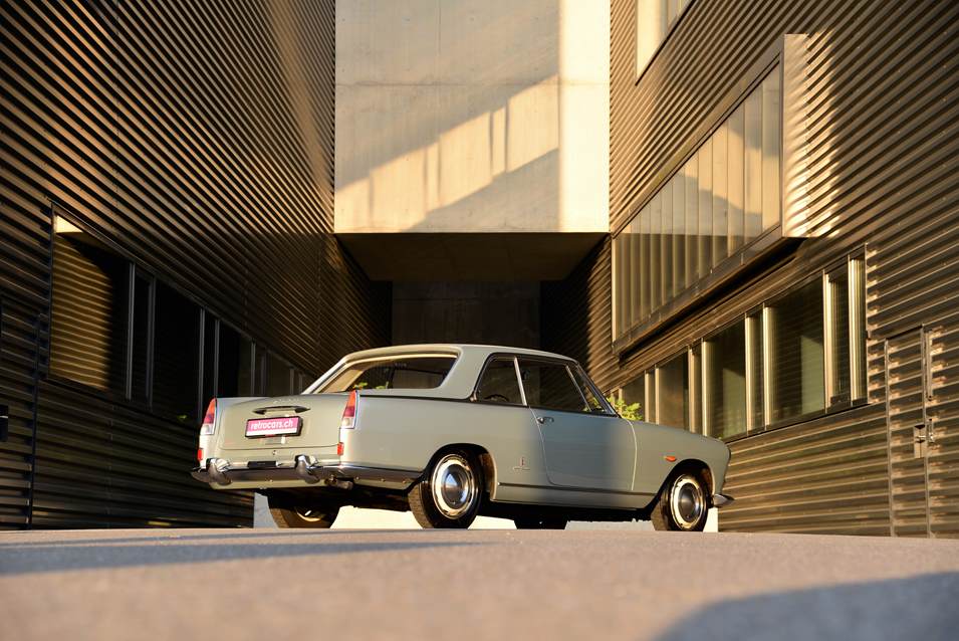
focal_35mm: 75
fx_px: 1999
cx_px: 480
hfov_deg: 27.0
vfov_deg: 18.2
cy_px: 320
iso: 200
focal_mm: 75
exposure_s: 1/125
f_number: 6.3
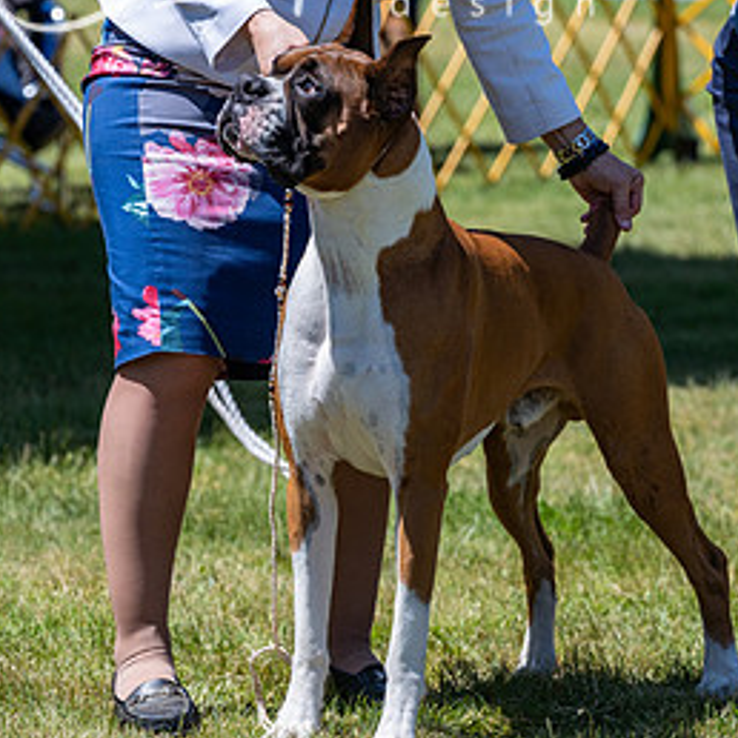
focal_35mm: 225
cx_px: 318
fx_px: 5427
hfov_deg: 7.8
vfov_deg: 7.8
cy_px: 286
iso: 500
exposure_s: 1/1600
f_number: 6.3
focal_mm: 152
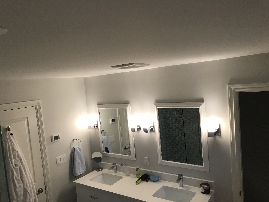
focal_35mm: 28
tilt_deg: -3.1
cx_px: 134
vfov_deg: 49.7
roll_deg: +6.0
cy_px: 101
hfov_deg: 63.4
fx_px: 218
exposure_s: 1/30
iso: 32
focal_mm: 3.99
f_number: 1.8
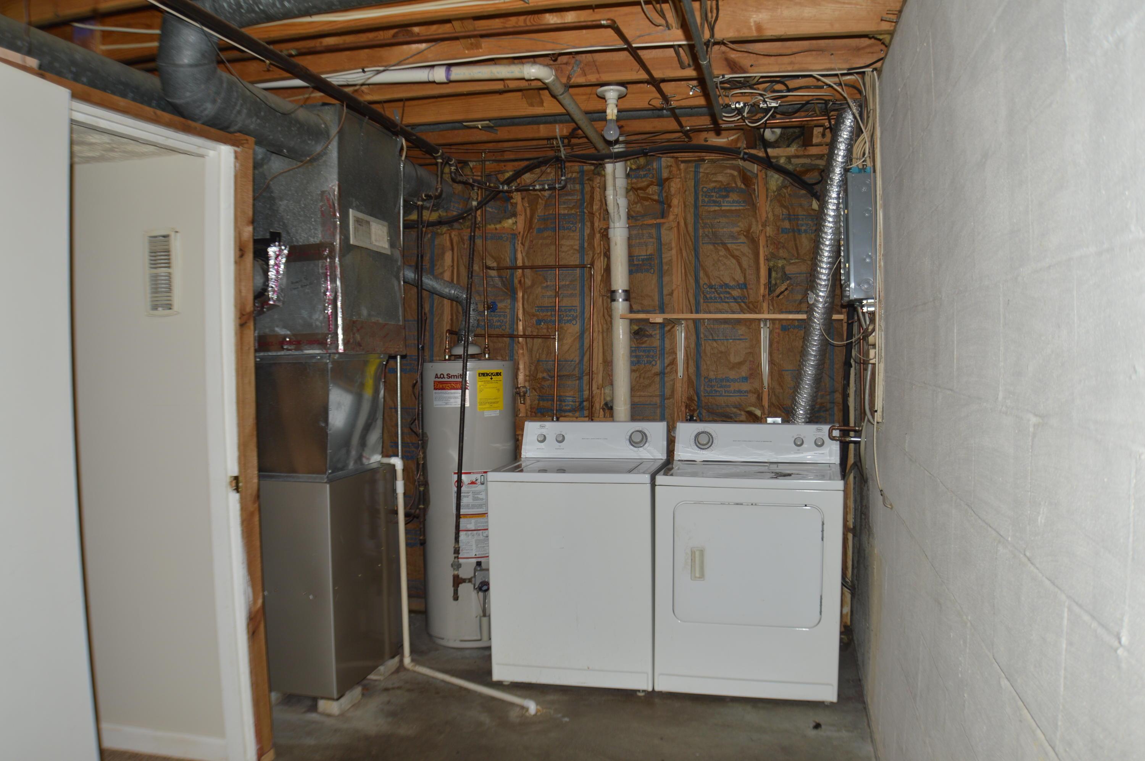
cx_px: 572
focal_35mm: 39
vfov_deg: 34.1
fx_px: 1239
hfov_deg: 49.6
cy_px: 380
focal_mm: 26
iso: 100
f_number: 4
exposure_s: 1/60
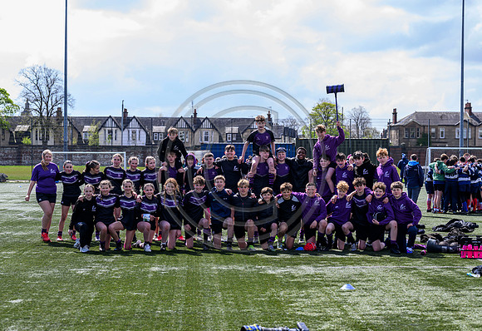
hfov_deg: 26.8
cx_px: 226
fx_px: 1011
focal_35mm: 75
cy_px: 169
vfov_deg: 18.6
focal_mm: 70
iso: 500
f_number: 4
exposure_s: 1/2000
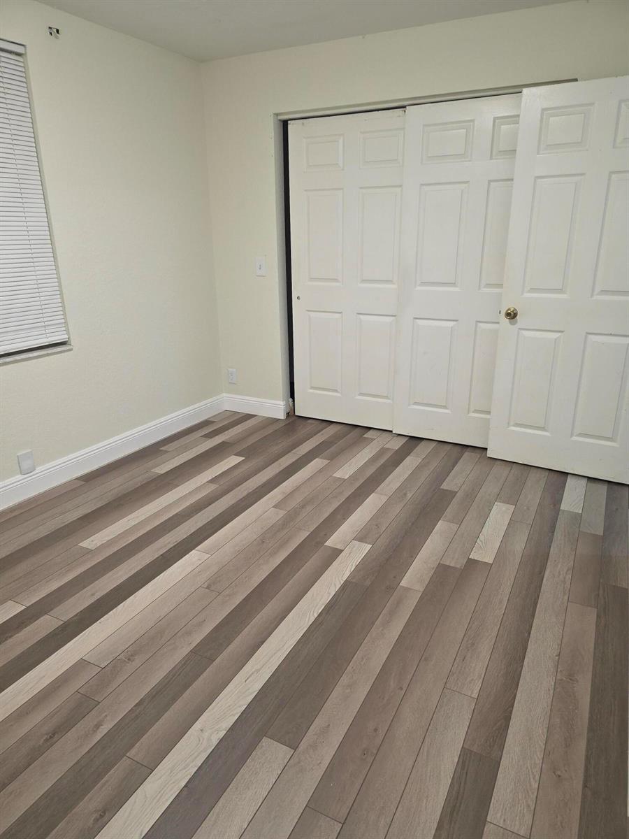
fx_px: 557
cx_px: 314
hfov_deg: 58.9
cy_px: 420
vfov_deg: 73.9
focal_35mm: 23
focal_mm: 6.3
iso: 100
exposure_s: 1/30
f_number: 1.7
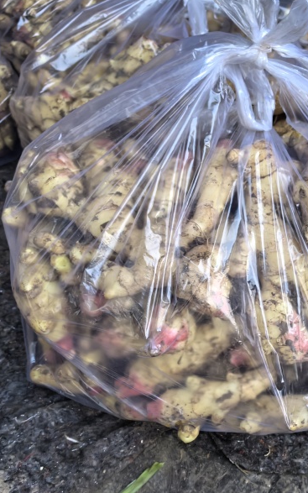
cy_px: 249
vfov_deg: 50.4
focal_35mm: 39
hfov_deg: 32.1
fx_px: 524
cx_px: 237
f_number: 2
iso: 500
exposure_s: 1/100
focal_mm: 5.75
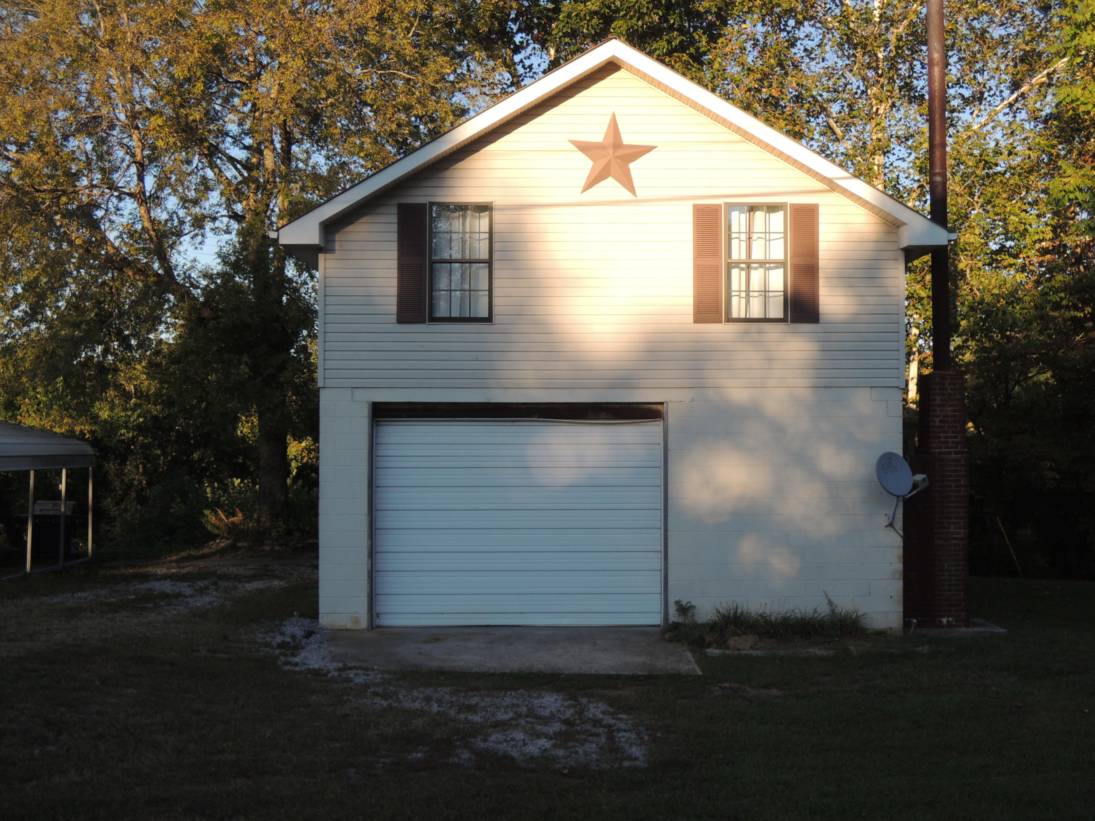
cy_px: 410
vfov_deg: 36.0
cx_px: 548
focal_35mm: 40
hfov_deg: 46.8
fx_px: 1265
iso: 100
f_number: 3.3
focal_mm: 7.2
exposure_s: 1/500
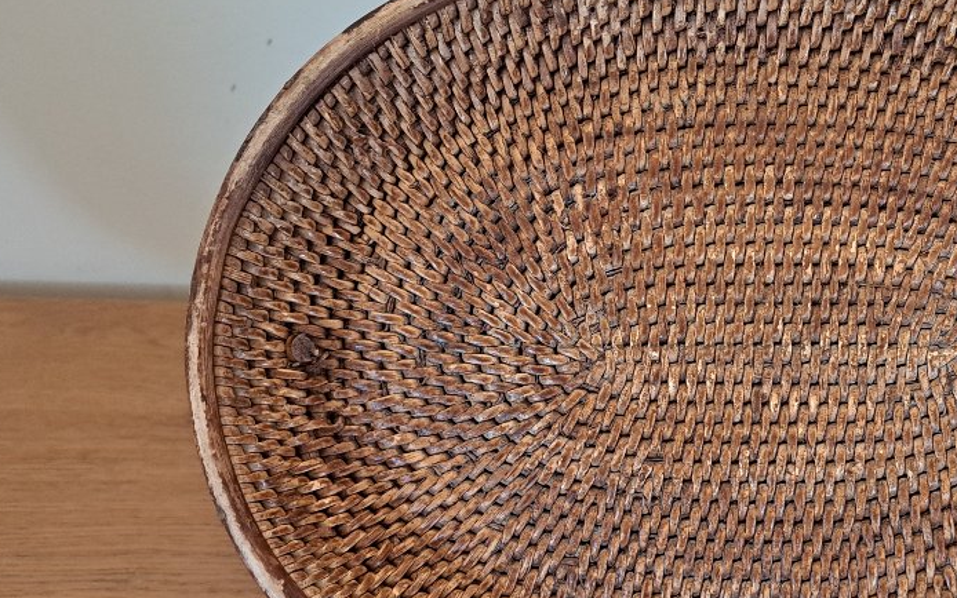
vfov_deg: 29.1
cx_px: 763
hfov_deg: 43.2
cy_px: 361
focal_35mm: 44
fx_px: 1148
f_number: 1.8
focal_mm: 5.23
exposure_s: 1/50
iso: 320
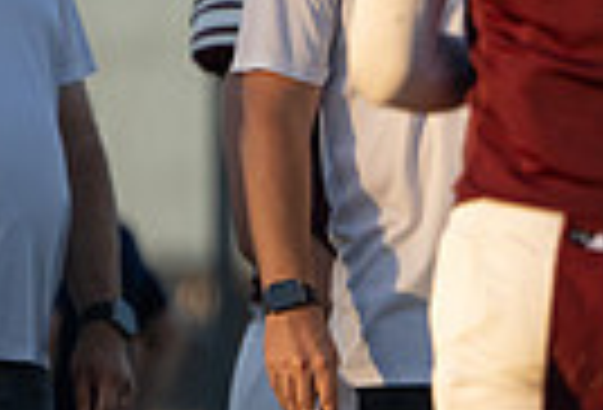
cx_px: 1287
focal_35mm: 1856
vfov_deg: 0.8
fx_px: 31265
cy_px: 390
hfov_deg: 1.1
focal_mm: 400
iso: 640
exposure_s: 1/1250
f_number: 5.6
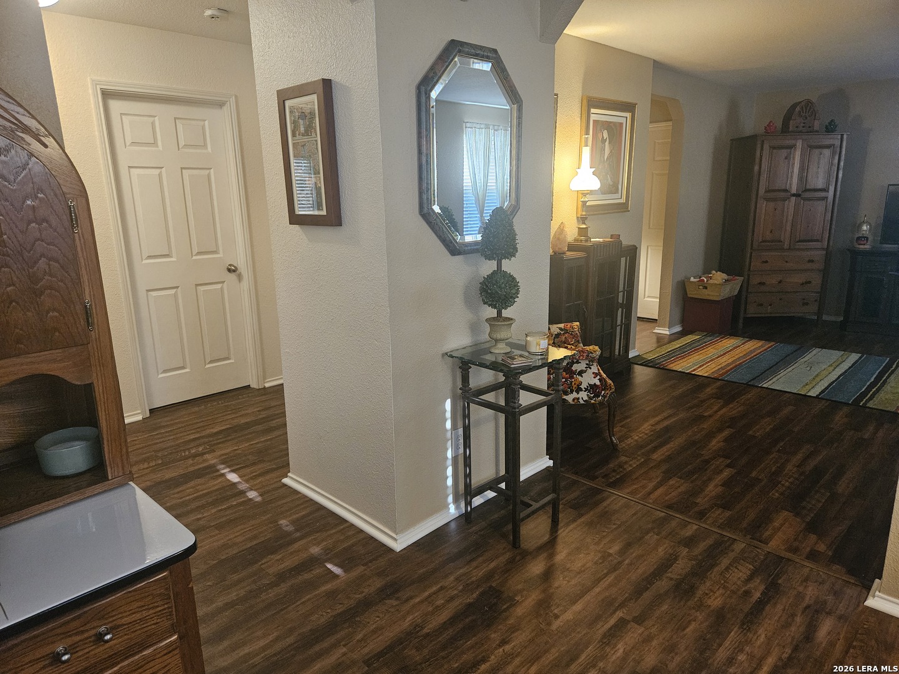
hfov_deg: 73.9
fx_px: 597
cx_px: 450
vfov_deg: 58.9
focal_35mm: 23
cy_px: 337
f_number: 1.8
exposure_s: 1/60
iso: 640
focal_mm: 5.4
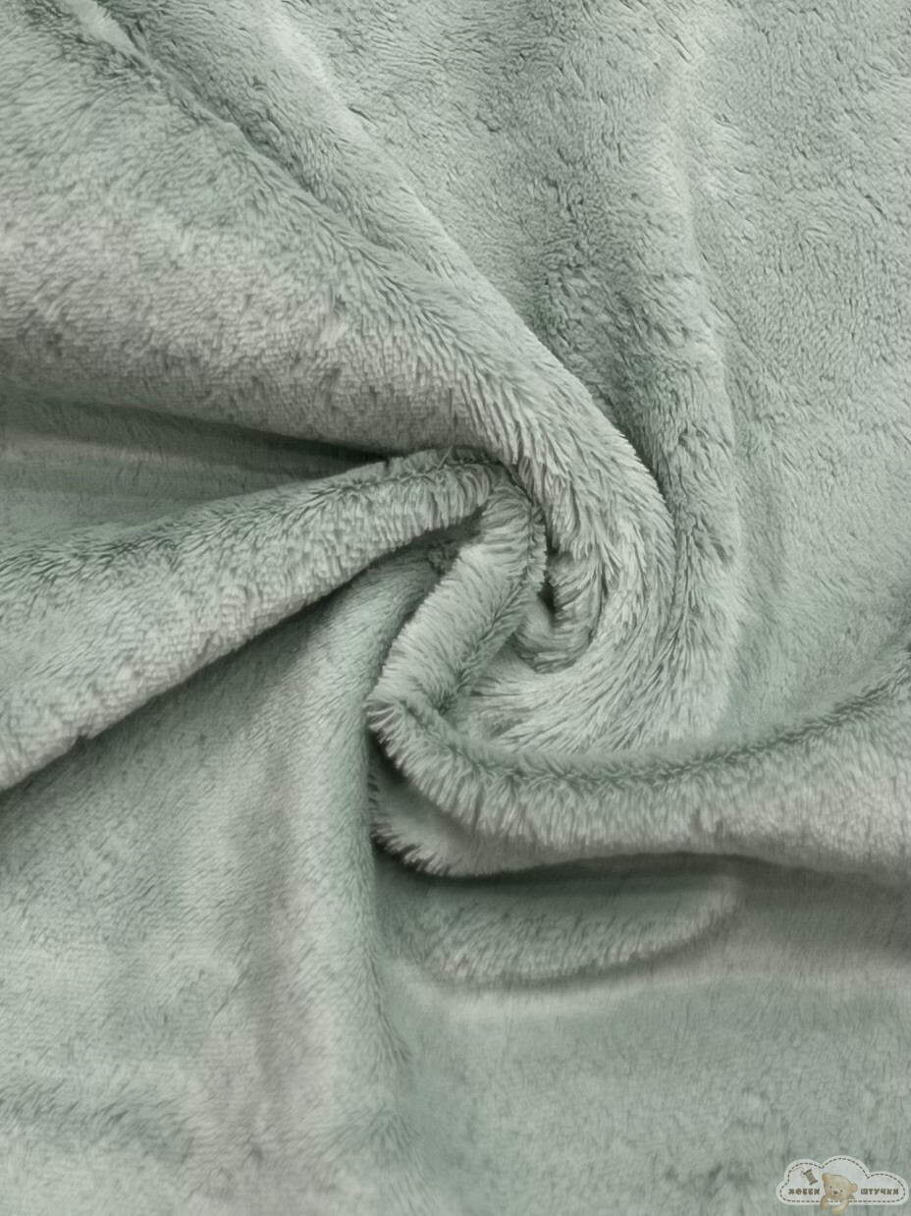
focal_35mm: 26
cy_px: 608
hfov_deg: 53.0
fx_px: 913
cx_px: 456
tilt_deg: -69.0
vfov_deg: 67.3
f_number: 1.6
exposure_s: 1/100
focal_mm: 5.1
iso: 40
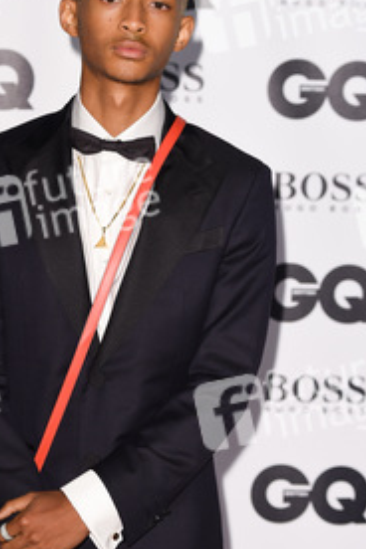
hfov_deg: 6.8
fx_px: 3096
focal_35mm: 203
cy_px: 304
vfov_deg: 10.1
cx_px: 116
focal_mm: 140
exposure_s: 1/250
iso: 800
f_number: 5.6
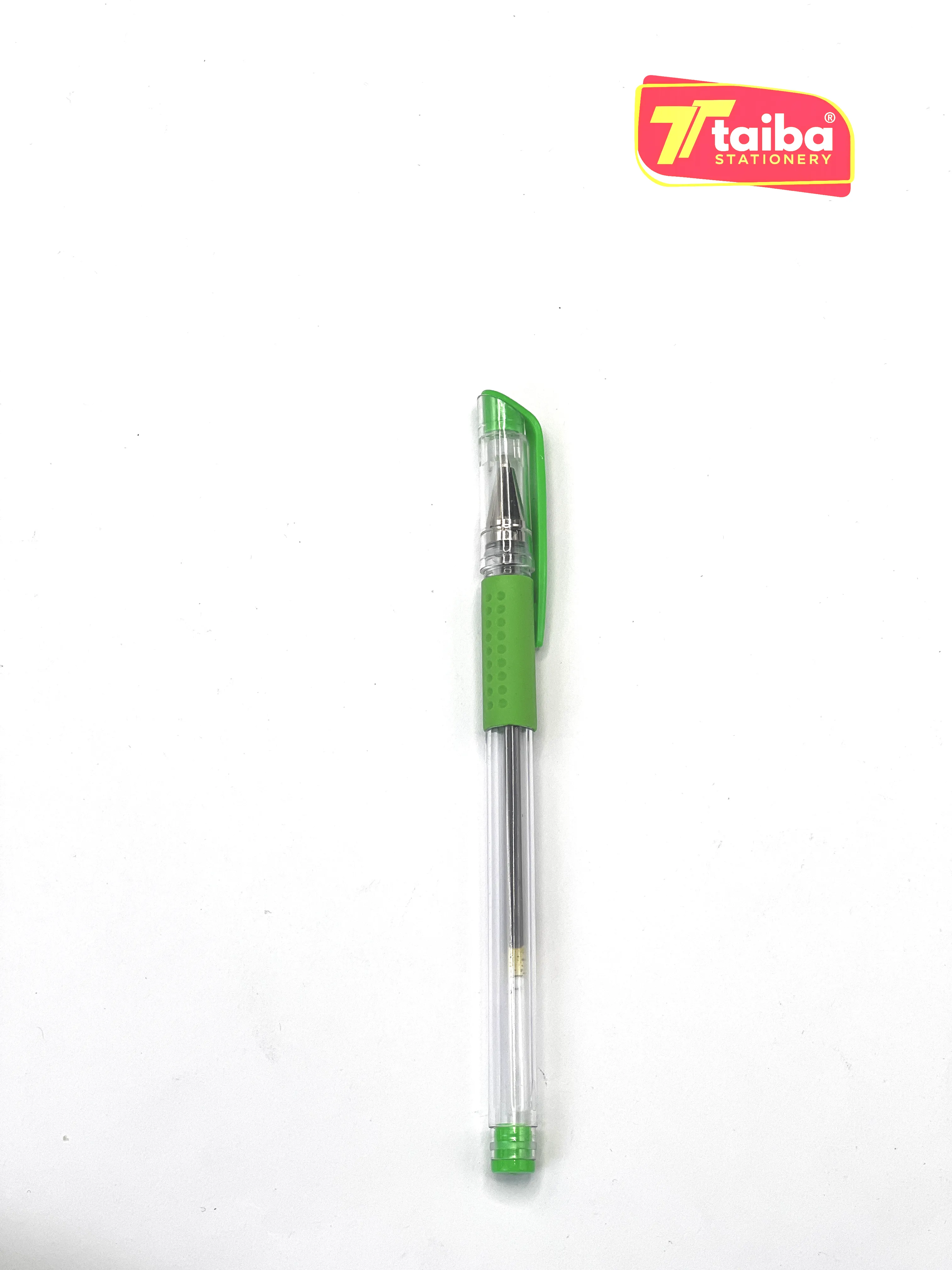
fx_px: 2824
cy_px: 635
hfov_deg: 19.1
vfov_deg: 25.3
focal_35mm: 77
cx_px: 476
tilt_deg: -77.4
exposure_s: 1/382
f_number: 2.8
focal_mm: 9
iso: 32
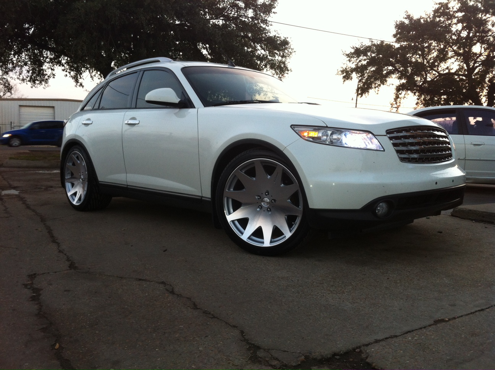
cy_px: 185
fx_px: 500
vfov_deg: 40.6
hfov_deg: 52.7
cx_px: 248
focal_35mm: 35
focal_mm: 3.85
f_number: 2.8
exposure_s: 1/40
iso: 100
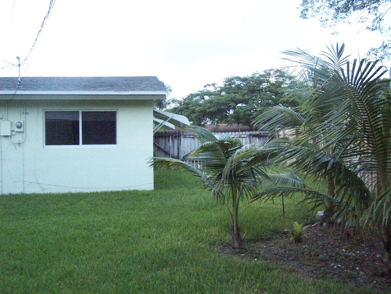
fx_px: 429
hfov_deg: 49.0
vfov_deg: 37.7
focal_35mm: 38
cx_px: 196
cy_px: 147
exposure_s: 1/125
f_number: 2.8
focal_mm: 6.3
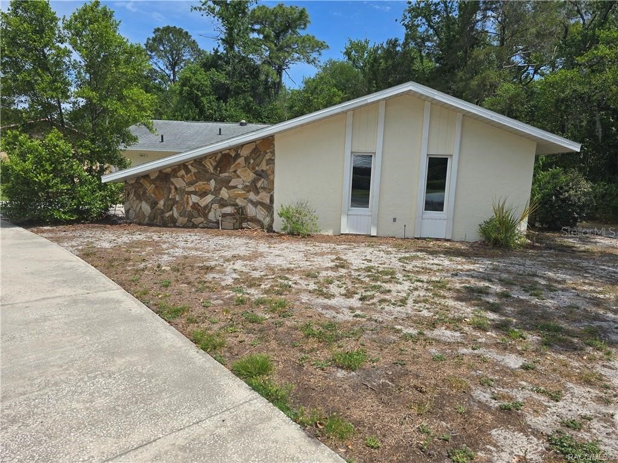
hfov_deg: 73.9
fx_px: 411
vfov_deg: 58.9
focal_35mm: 23
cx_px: 309
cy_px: 232
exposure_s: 1/1024
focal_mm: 6.3
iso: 12
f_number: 1.7
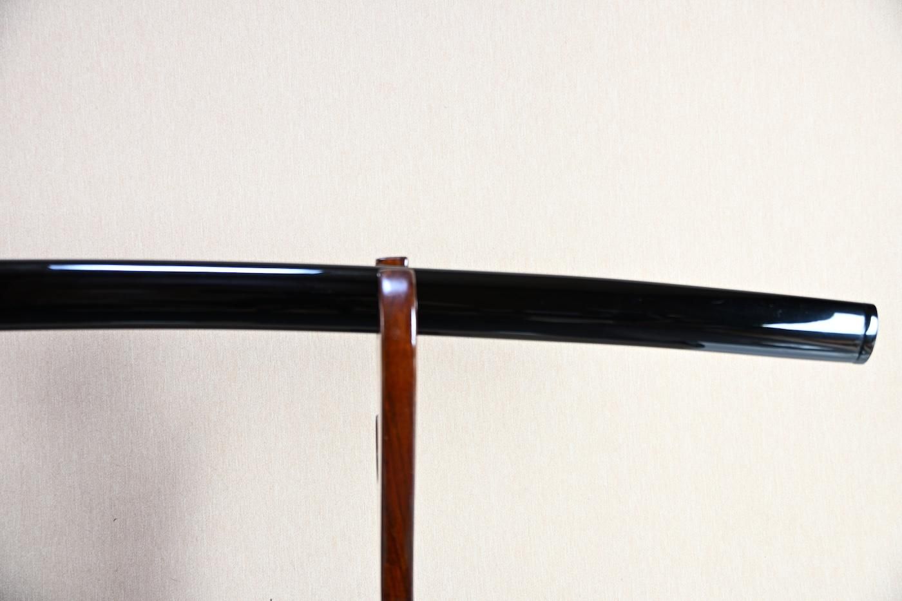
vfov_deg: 30.8
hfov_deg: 45.0
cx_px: 451
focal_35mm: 44
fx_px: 1090
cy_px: 300
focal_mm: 29
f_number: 4
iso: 100
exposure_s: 1/1.6
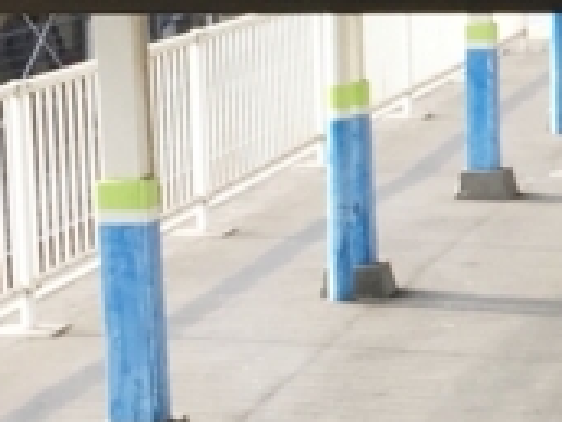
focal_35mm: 173
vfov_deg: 8.6
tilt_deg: -8.5
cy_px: 222
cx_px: 1010
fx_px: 2809
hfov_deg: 10.7
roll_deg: +0.0
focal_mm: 4.15
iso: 32
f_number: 2.2
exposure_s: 1/120
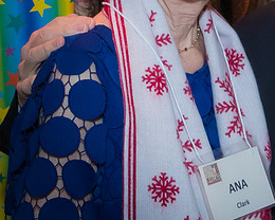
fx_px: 1644
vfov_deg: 7.6
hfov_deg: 9.5
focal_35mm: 202
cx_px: 258
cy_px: 2
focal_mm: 24
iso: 800
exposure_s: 1/60
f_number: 6.3
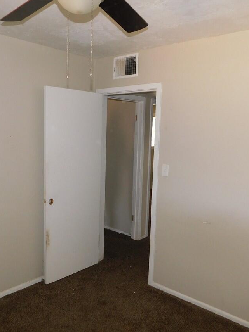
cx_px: 110
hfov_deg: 45.3
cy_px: 166
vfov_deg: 58.4
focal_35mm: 31
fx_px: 297
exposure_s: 1/30
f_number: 3
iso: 200
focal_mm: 4
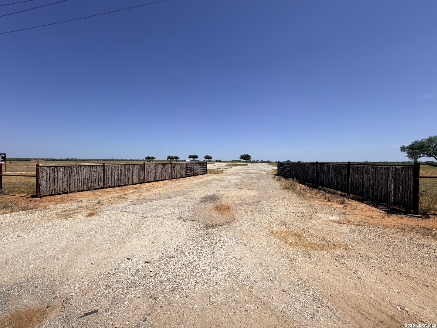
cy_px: 164
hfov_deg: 102.1
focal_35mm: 14
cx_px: 218
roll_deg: -0.2
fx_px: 177
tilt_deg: -0.3
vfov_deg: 85.7
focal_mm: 2.22
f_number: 2.2
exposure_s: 1/1698
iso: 20
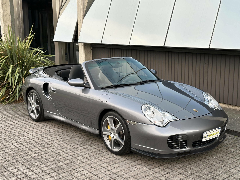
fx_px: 333
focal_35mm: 48
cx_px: 120
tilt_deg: -9.9
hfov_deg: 39.7
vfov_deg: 30.3
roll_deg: +0.5
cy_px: 90
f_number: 1.78
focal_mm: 6.86
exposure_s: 1/95
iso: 80
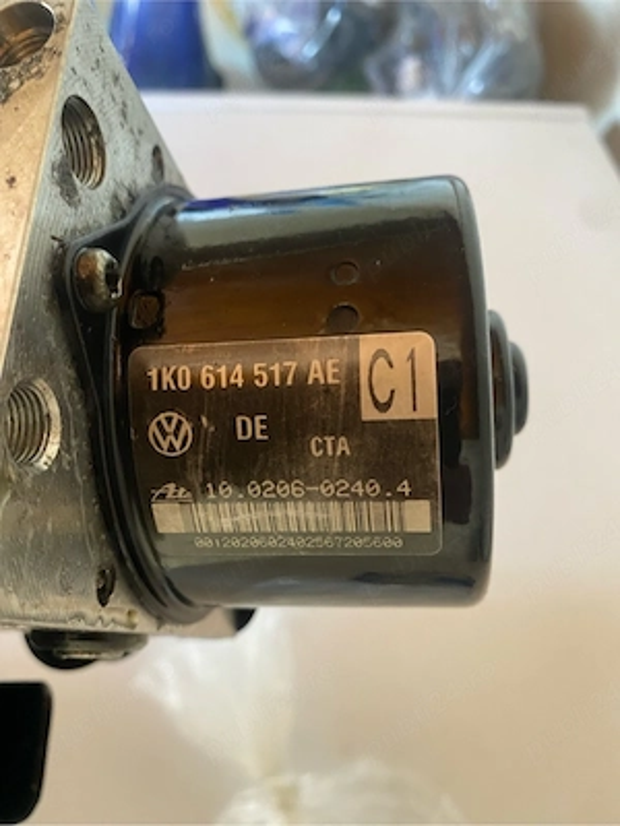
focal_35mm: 25
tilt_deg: -61.1
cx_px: 310
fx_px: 597
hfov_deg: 54.9
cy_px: 413
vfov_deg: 69.4
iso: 200
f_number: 1.8
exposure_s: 1/60
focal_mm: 4.25
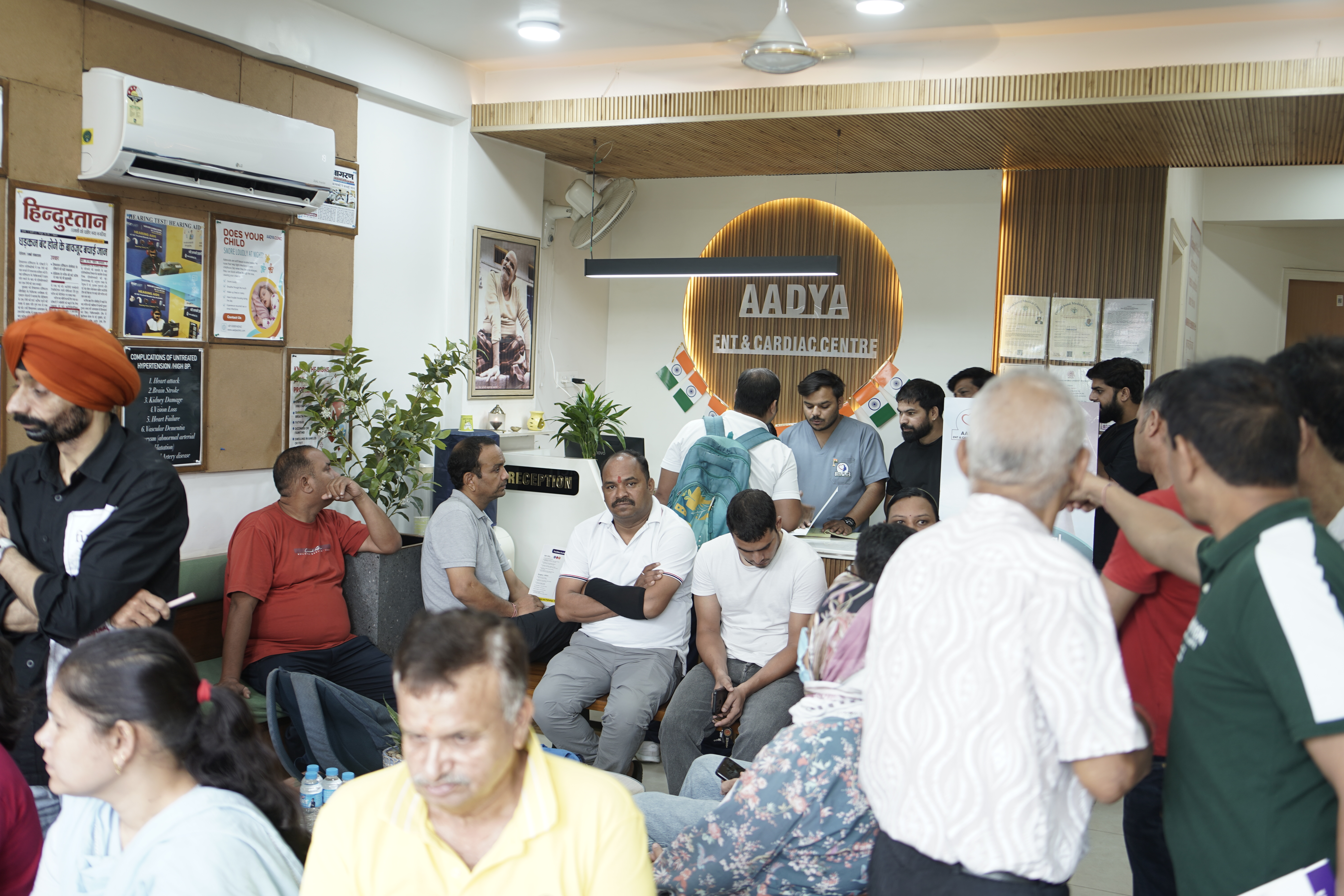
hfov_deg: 54.4
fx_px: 1307
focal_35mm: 35
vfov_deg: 37.9
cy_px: 448
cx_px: 672
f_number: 2.5
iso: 200
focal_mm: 35
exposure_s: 1/40
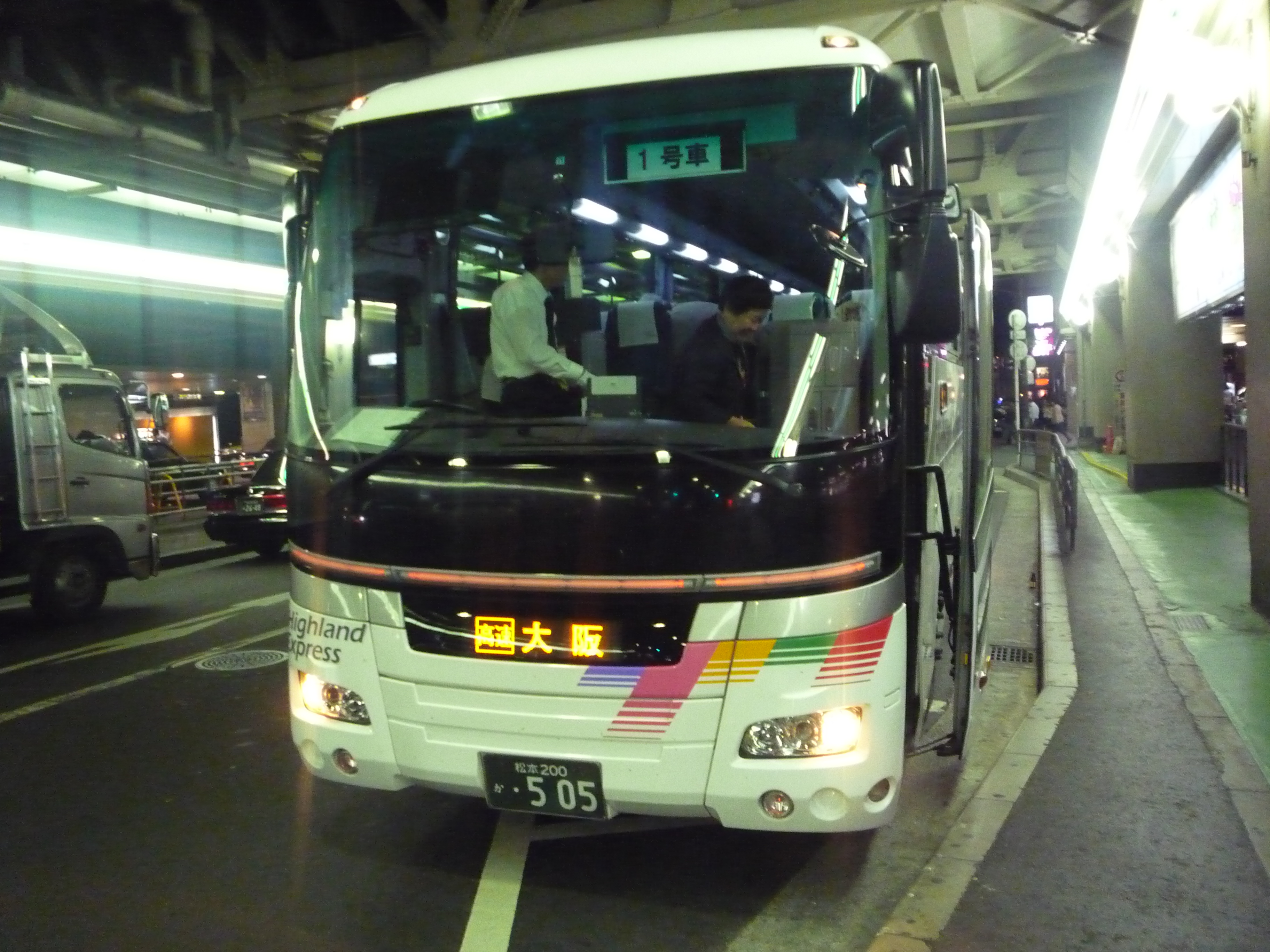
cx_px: 635
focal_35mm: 30
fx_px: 1101
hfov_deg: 60.0
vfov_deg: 46.8
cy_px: 476
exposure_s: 1/40
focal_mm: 5.2
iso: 800
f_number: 3.3
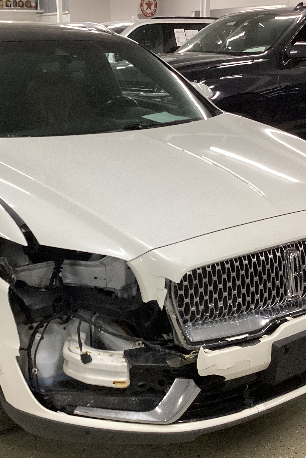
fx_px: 561
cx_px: 117
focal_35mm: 44
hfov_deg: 30.4
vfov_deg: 44.5
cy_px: 234
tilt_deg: -21.6
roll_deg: +0.2
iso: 125
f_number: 2.4
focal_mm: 3.3
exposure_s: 1/60
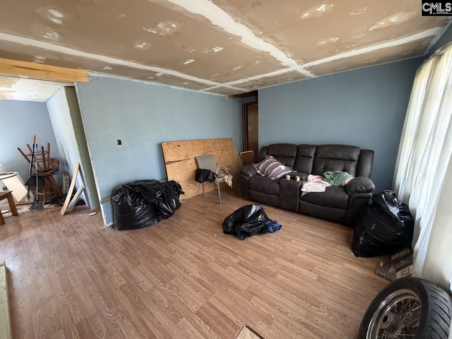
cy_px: 170
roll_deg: +3.3
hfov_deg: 102.1
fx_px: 183
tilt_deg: -13.4
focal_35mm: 14
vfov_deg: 85.7
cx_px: 226
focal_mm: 2.22
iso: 400
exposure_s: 1/60
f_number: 2.2
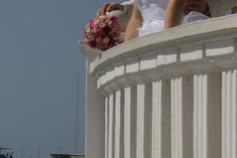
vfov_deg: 8.4
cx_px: -151
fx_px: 1078
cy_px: 66
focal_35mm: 164
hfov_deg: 11.8
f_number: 16
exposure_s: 1/100
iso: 125
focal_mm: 29
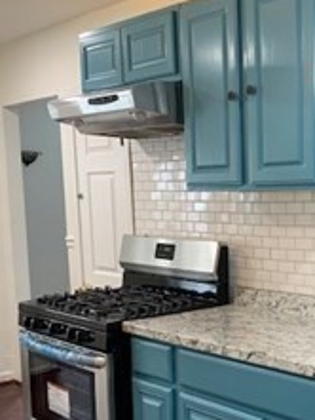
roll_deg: +1.1
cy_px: 272
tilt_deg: -5.8
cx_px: 260
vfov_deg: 35.9
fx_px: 642
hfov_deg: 26.9
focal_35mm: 53
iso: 125
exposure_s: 1/60
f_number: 1.8
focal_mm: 4.25
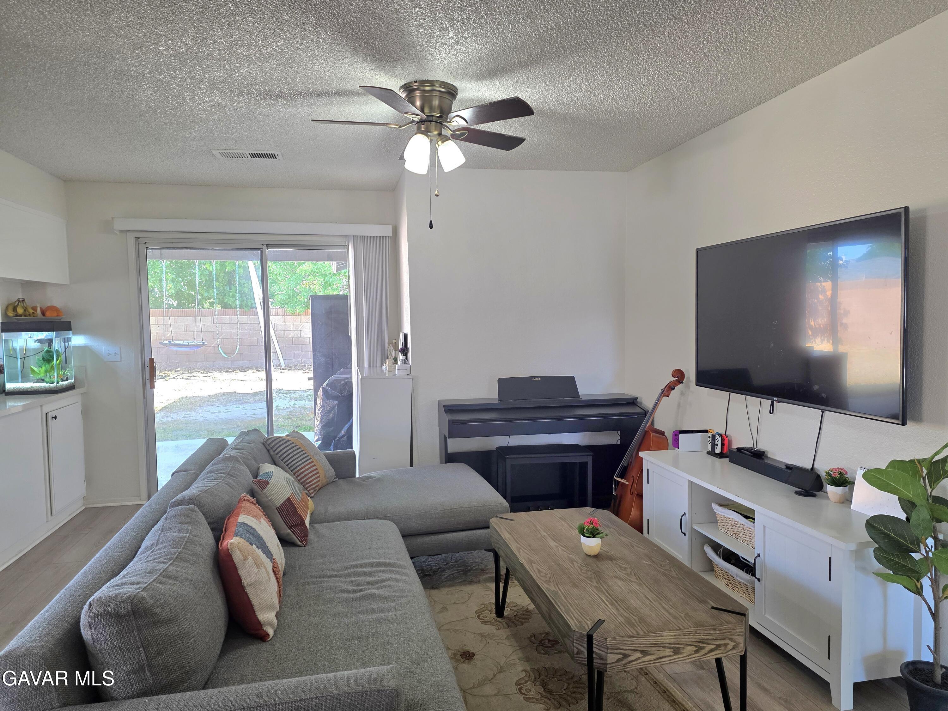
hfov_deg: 73.9
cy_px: 356
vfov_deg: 58.9
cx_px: 474
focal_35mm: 23
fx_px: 630
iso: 125
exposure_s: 1/120
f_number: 1.7
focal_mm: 6.3
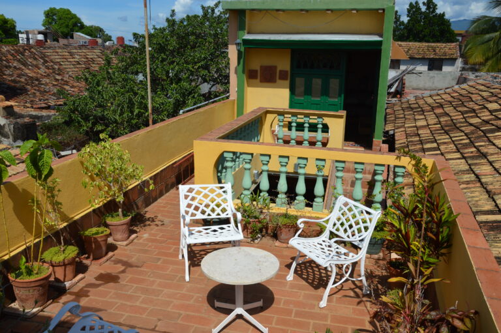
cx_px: 250
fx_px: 438
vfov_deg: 41.7
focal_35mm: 32
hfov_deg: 59.5
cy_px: 166
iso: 100
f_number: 9
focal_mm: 21
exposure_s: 1/320
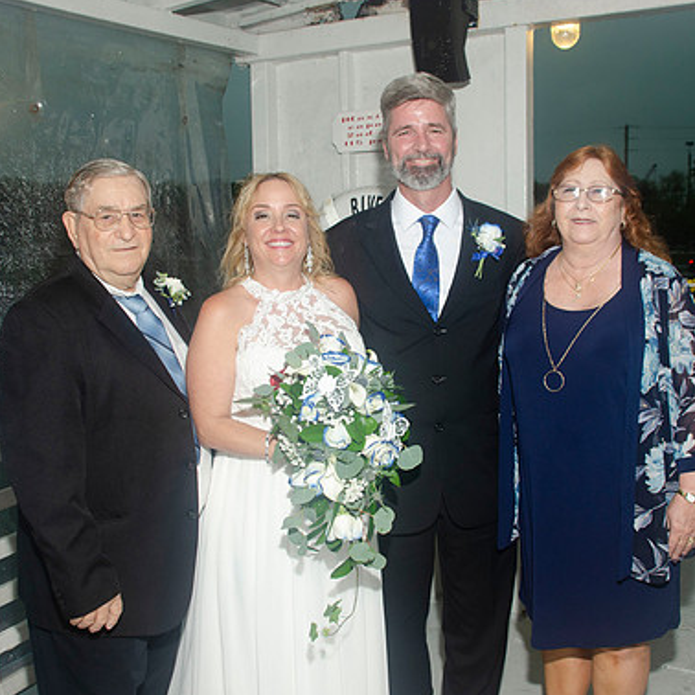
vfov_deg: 42.8
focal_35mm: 39
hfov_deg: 42.8
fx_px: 886
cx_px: 379
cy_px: 346
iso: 400
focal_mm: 20
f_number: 5.6
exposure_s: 1/125
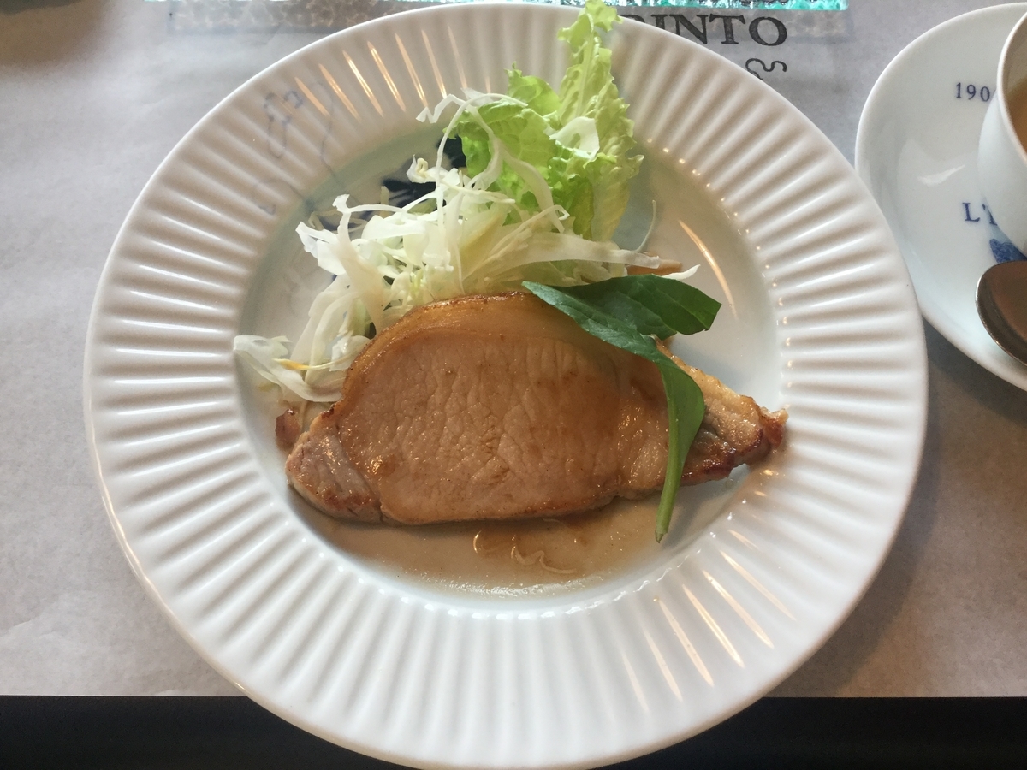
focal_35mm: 31
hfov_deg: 58.4
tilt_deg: -69.1
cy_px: 385
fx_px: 920
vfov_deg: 45.4
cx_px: 514
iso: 64
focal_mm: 3.3
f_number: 2.4
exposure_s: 1/30
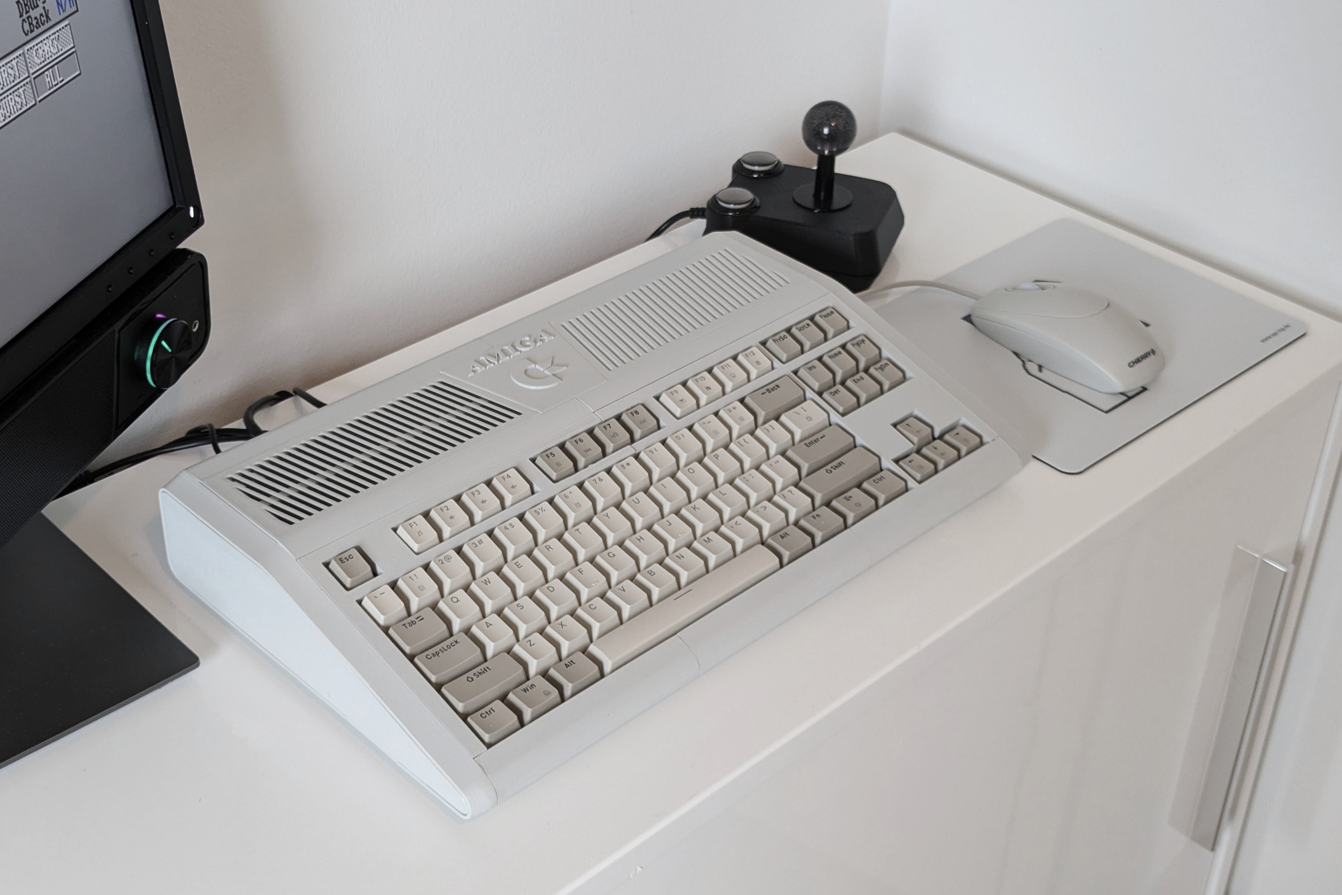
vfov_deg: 26.5
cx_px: 668
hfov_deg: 38.9
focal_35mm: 51
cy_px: 403
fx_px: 1901
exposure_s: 1/25
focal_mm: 6.81
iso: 101
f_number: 1.85
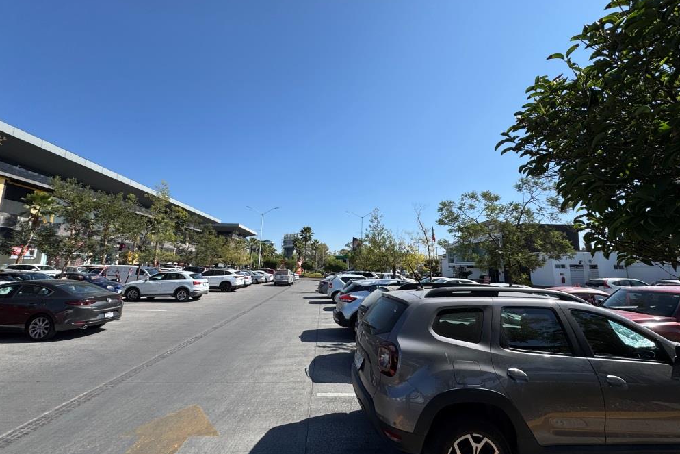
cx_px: 337
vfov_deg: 77.3
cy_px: 223
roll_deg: -0.9
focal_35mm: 15
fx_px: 283
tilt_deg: +9.2
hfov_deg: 100.4
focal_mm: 2.22
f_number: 2.2
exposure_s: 1/2584
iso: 50
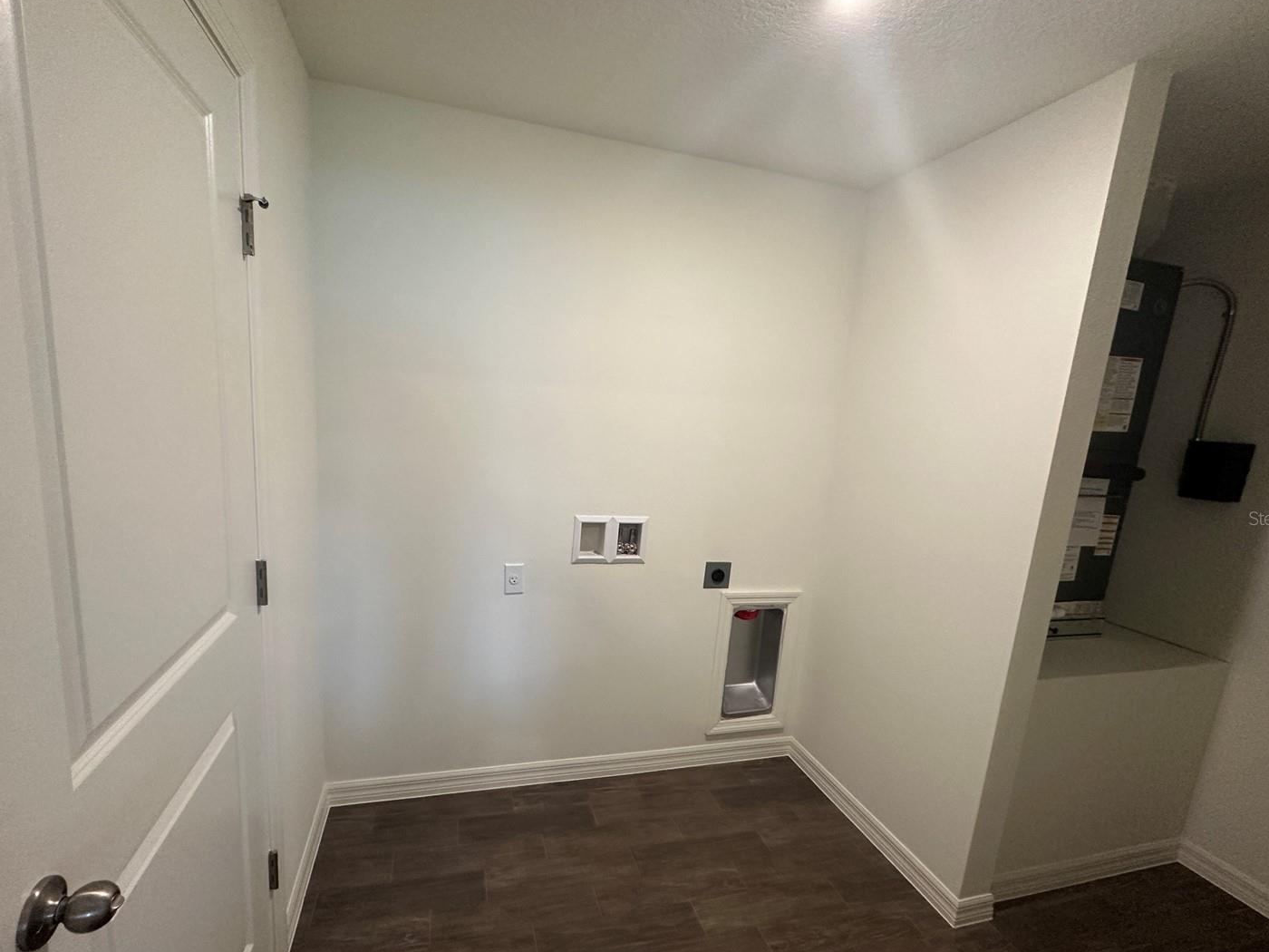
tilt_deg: -10.0
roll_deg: -4.0
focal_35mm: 16
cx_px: 609
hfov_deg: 94.4
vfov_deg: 77.9
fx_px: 587
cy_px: 518
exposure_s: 1/120
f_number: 2.2
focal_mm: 2.22
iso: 320
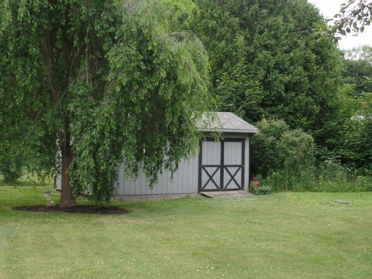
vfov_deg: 22.9
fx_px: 688
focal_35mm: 64
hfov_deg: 30.3
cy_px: 140
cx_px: 186
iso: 80
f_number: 3.6
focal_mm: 11.4
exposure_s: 1/90
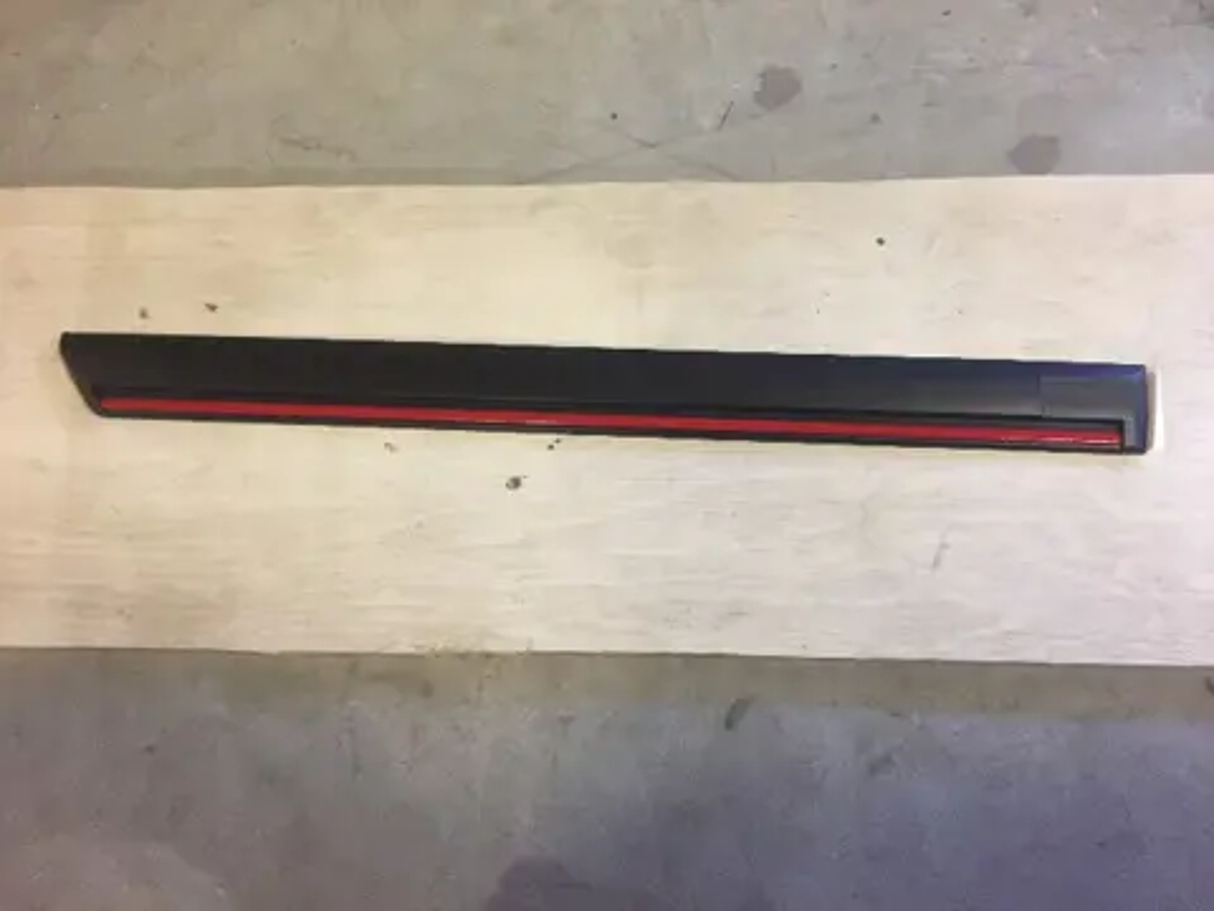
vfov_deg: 48.2
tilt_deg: -81.4
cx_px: 607
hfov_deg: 61.7
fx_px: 1017
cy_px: 456
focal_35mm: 29
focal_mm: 4.15
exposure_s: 1/17
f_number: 2.2
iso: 250
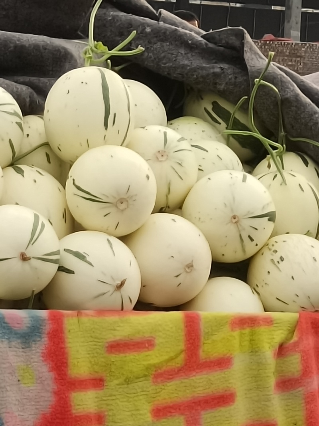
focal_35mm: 186
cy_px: 213
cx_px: 160
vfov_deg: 10.6
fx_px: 2286
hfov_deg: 8.0
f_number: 1.79
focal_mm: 4.71
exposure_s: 1/100
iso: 107
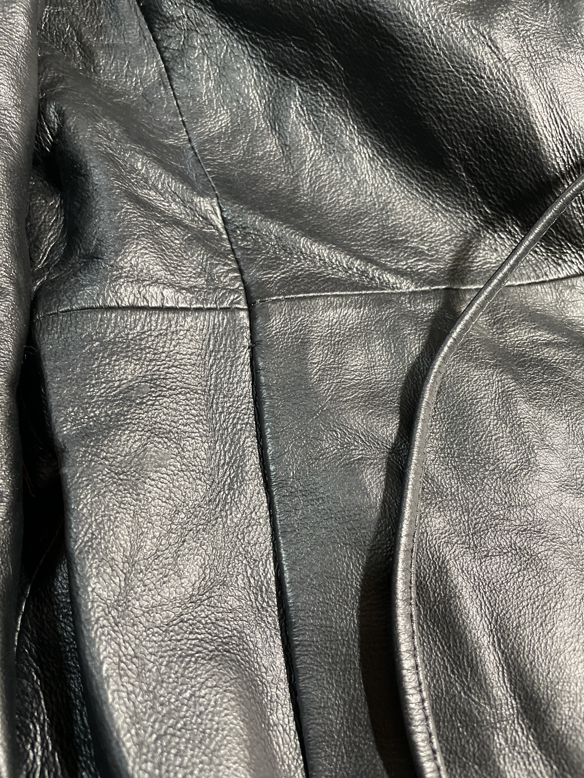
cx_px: 292
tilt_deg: -73.4
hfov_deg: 53.1
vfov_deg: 67.3
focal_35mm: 26
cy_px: 389
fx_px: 585
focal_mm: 4.2
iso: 400
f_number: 1.6
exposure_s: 1/60
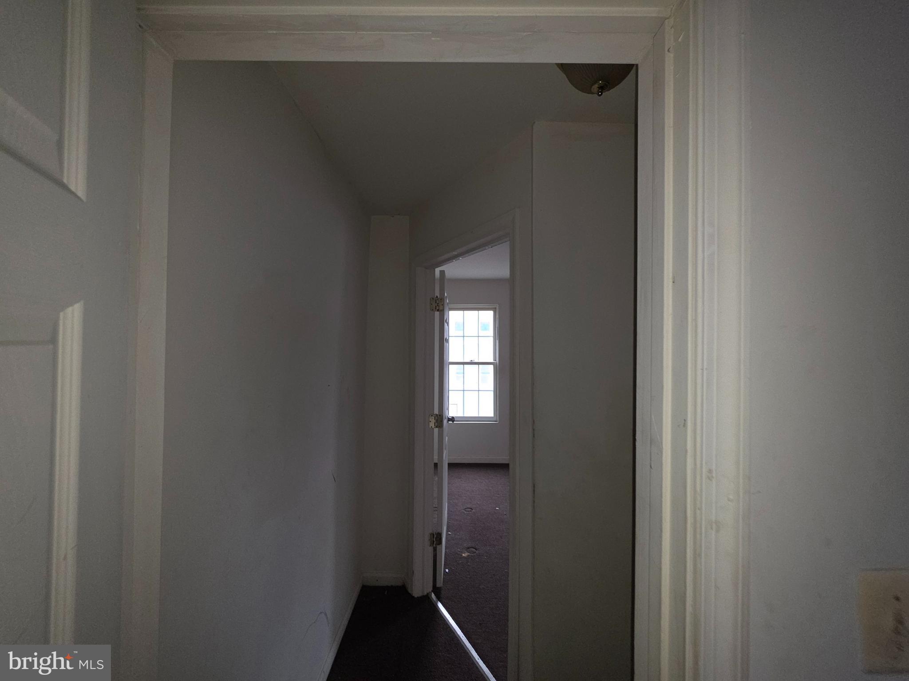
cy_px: 340
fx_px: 341
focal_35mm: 13
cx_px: 454
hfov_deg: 106.2
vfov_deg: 89.9
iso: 50
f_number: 1.9
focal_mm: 2.2
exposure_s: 1/60.2
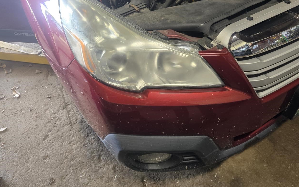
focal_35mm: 25
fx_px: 204
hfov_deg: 72.5
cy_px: 78
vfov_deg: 49.1
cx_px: 152
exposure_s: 1/120
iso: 250
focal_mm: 6.3
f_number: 1.7
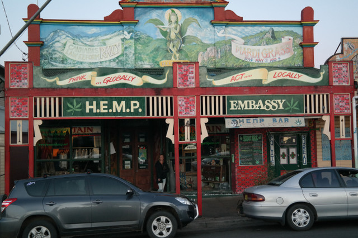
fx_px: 437
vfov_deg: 30.5
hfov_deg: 44.5
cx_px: 179
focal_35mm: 44
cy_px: 119
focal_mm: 29
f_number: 4
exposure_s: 1/50
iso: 800
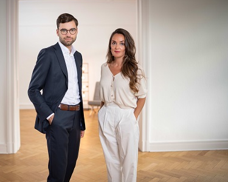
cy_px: 89
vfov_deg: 36.5
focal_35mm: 41
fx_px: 277
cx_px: 87
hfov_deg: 44.5
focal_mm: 35
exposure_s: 1/250
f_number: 1.4
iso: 125
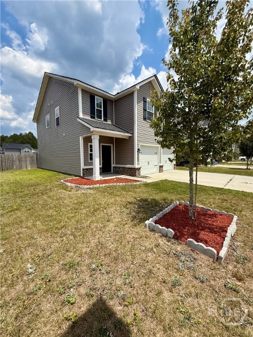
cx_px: 126
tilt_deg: -3.9
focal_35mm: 14
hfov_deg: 85.7
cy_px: 168
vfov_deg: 102.1
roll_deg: +0.4
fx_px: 136
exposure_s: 1/2237
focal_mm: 2.22
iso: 50
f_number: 2.2
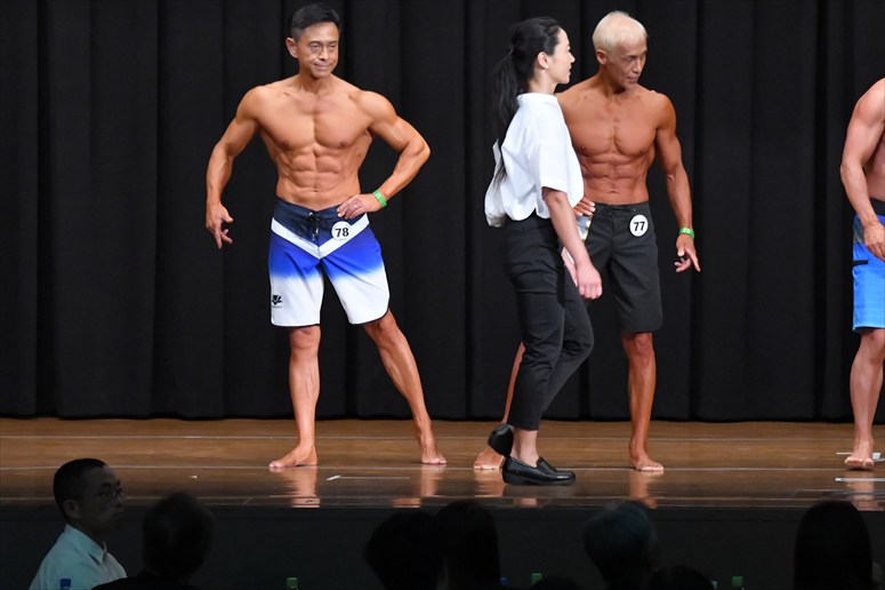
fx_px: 5332
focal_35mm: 217
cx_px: 442
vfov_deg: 6.3
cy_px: 295
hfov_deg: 9.5
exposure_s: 1/400
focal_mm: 145
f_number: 5.6
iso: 8000
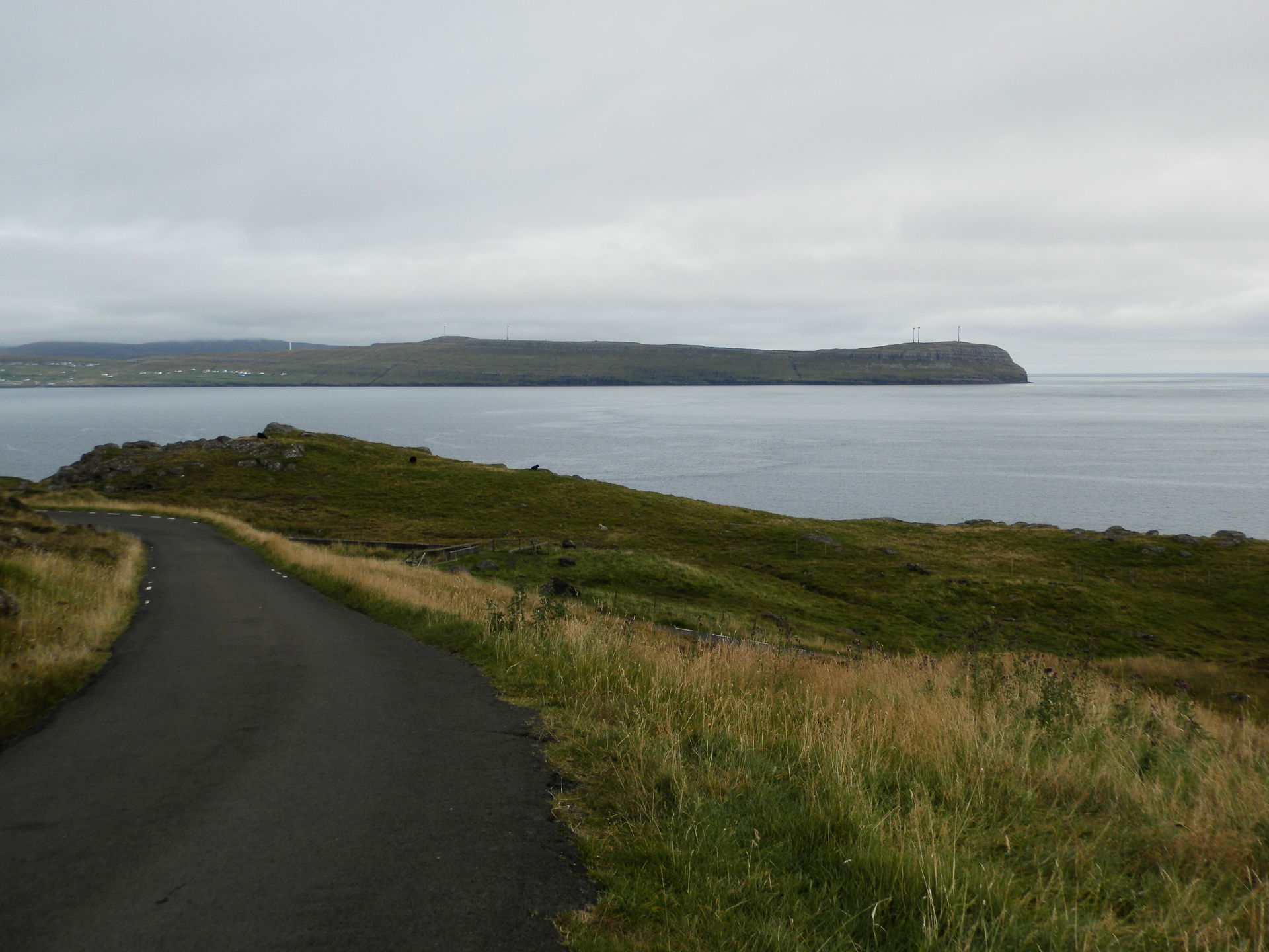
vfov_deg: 36.0
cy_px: 476
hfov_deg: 46.8
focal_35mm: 40
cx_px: 634
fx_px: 1466
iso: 80
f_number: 9.8
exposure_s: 1/100
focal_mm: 7.2
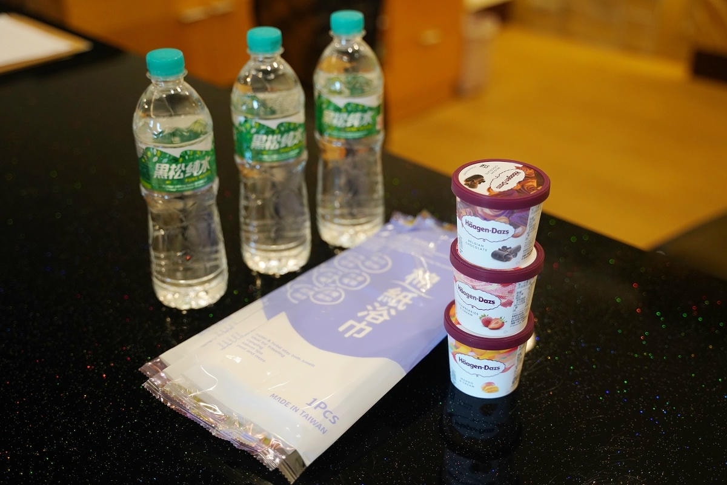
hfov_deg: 43.6
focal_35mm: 45
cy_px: 242
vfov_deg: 29.9
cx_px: 364
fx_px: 909
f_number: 2.8
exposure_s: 1/160
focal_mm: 45
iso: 1600
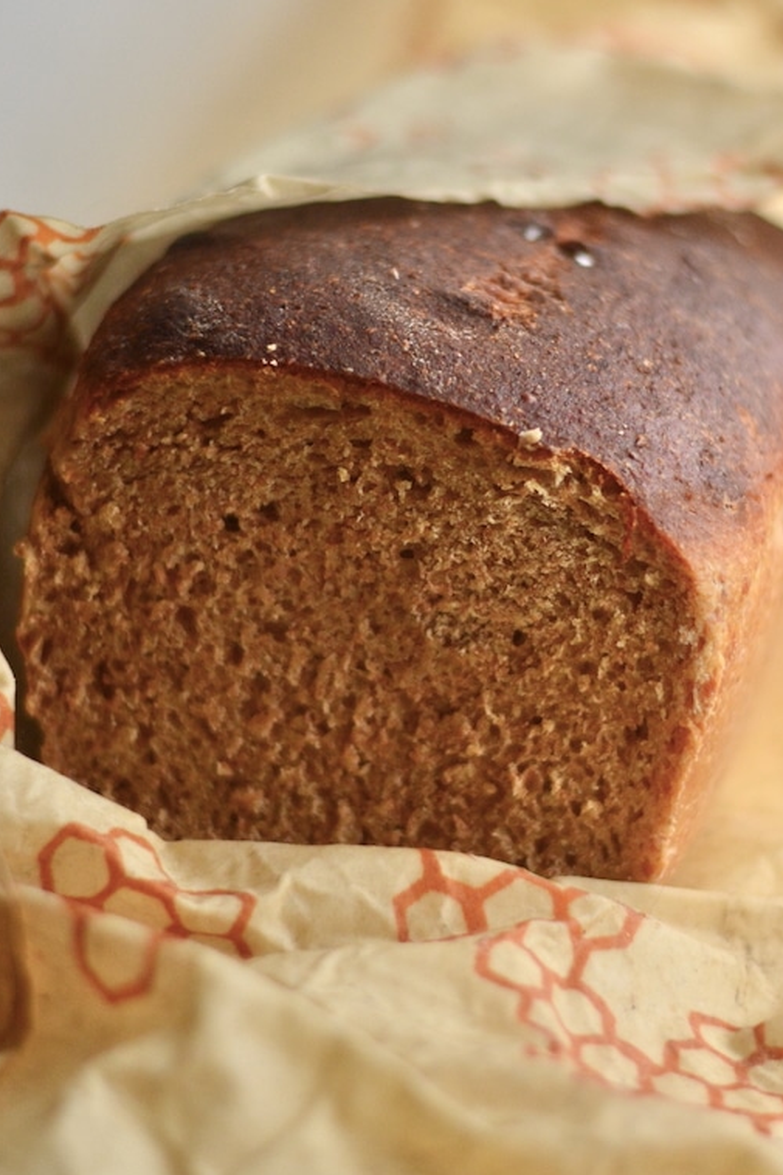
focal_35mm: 98
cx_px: 403
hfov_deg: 14.0
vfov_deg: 20.8
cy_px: 519
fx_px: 3198
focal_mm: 50
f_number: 2
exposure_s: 1/2500
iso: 800
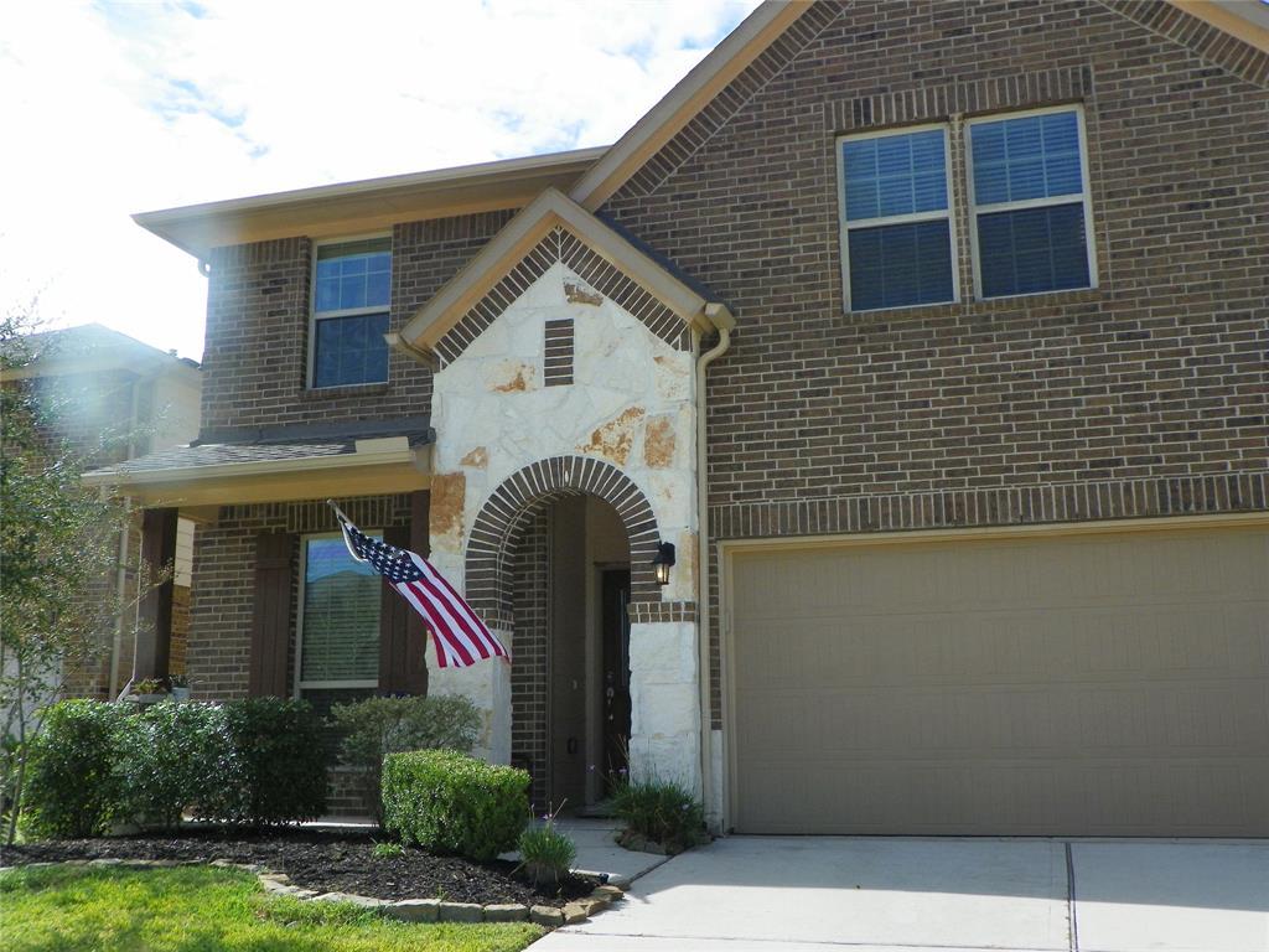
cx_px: 634
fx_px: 1430
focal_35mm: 39
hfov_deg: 47.9
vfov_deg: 36.8
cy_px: 476
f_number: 5
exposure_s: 1/400
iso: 64
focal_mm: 6.9
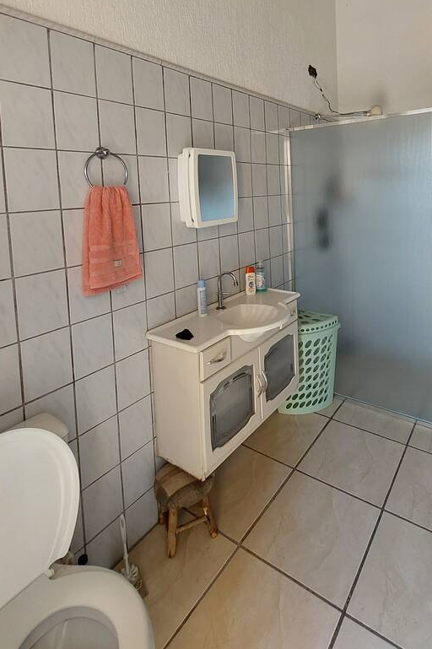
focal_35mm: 19
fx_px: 342
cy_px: 216
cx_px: 268
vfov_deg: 83.9
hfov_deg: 63.7
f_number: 2.2
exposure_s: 1/60
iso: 100
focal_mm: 1.74
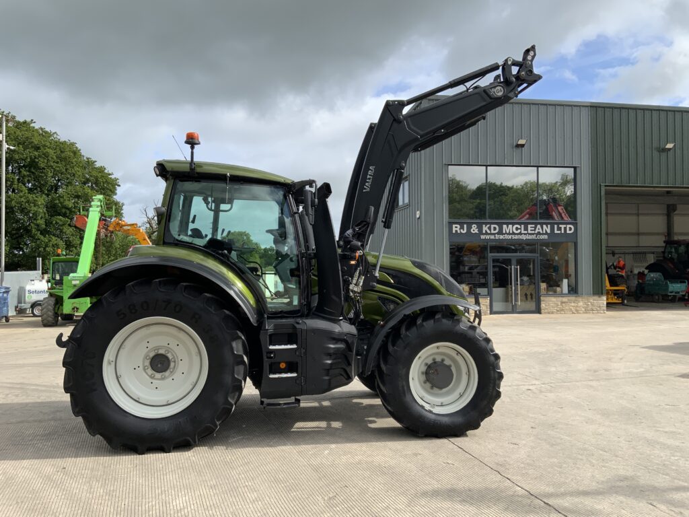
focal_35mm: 29
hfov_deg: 61.7
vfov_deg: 48.2
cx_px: 344
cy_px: 258
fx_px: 577
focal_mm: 3
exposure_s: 1/1279
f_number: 1.8
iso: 16
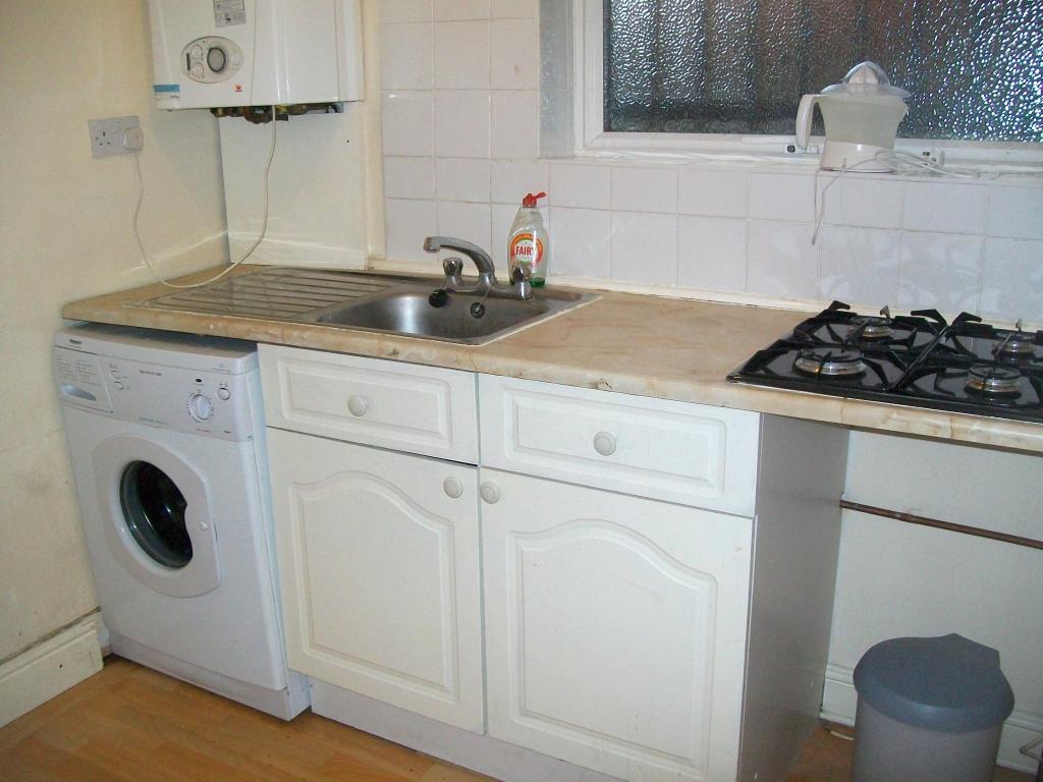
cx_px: 522
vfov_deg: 41.8
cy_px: 391
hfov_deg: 54.0
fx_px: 1024
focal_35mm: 34
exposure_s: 1/60
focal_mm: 6.1
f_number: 2.7
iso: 160
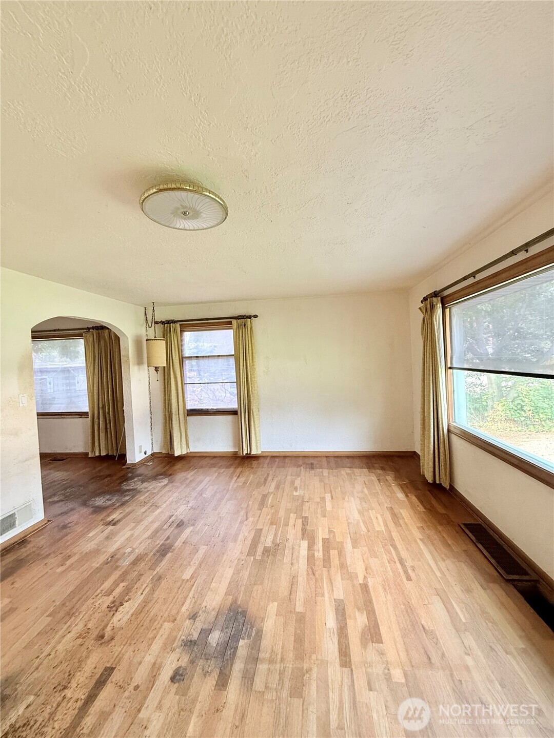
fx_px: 299
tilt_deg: -0.5
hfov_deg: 85.7
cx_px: 277
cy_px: 369
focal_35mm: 14
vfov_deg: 102.1
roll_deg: +2.9
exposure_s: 1/99
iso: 250
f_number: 2.2
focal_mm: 2.22
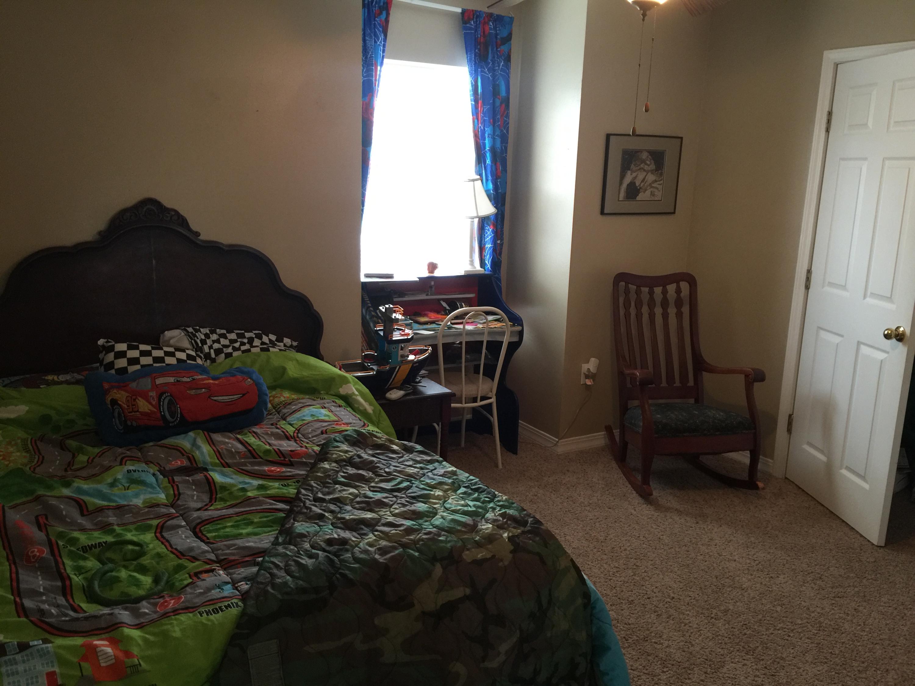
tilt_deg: -13.6
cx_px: 458
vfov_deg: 48.2
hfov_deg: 61.7
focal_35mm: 29
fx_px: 767
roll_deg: -2.6
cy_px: 343
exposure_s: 1/10
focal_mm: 4.15
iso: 100
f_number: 2.2
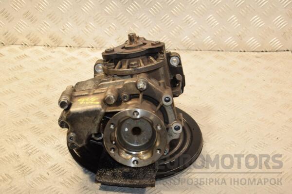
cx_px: 146
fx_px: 511
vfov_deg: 21.6
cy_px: 97
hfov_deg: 31.9
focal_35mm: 63
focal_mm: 42
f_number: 5
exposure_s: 1/200
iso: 800
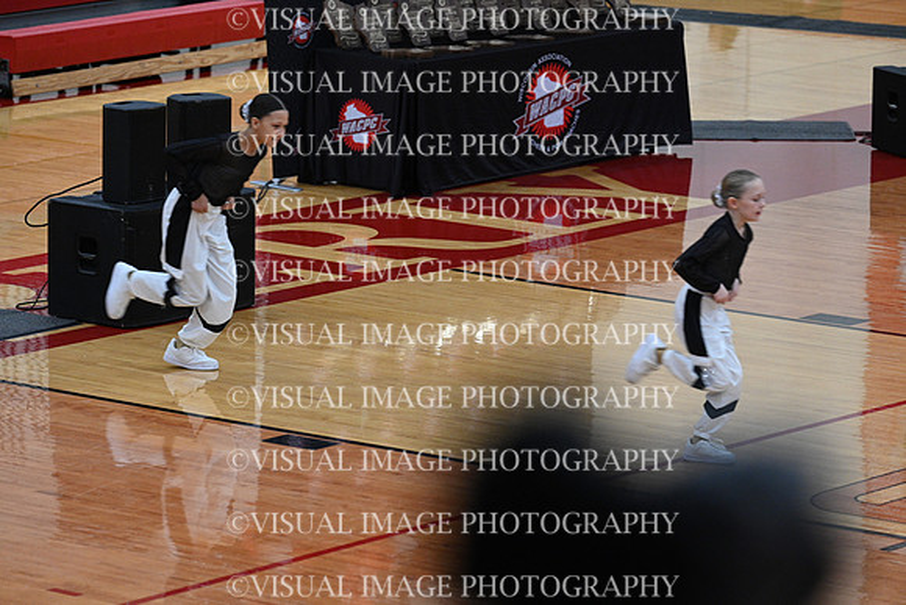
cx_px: 453
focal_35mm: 200
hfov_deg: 10.3
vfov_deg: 6.9
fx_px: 5034
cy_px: 302
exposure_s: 1/320
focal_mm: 200
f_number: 4
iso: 4000
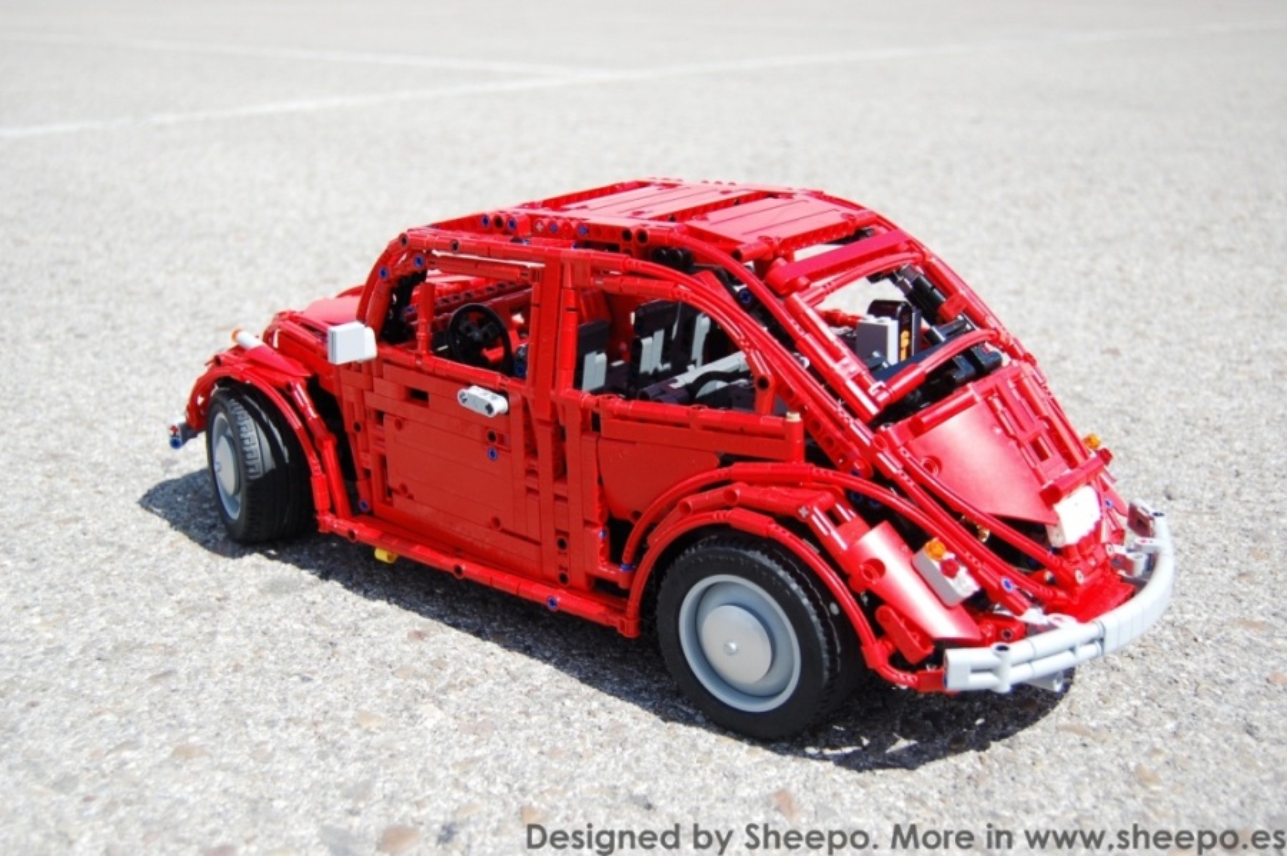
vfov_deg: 34.2
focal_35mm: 39
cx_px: 644
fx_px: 1393
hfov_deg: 49.6
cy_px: 428
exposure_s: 1/1000
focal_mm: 26
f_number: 4.2
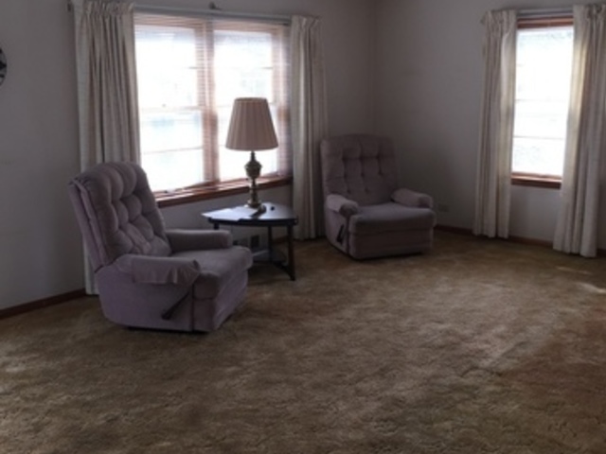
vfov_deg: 48.2
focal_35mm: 29
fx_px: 508
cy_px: 227
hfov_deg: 61.7
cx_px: 303
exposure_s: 1/60
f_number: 2.2
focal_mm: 4.15
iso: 32
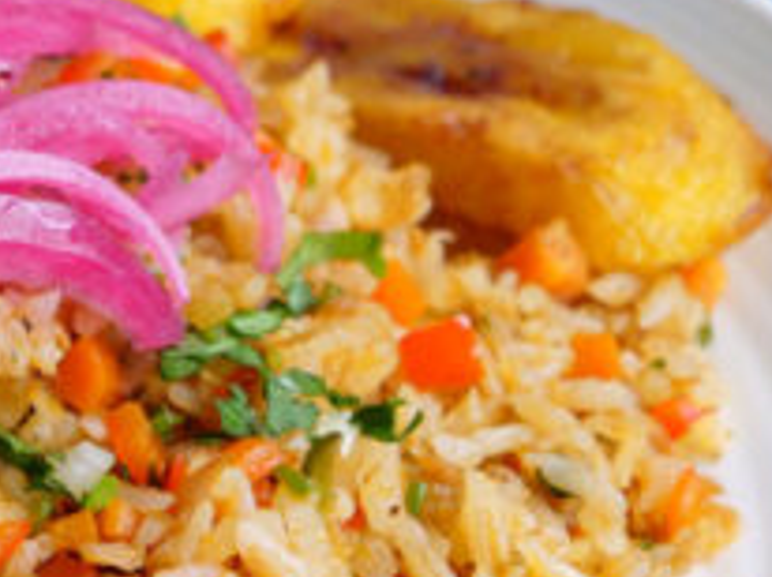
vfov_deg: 6.6
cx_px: -79
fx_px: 4990
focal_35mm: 224
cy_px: 513
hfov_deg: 8.8
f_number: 3.9
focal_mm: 36
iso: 1000
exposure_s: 1/80
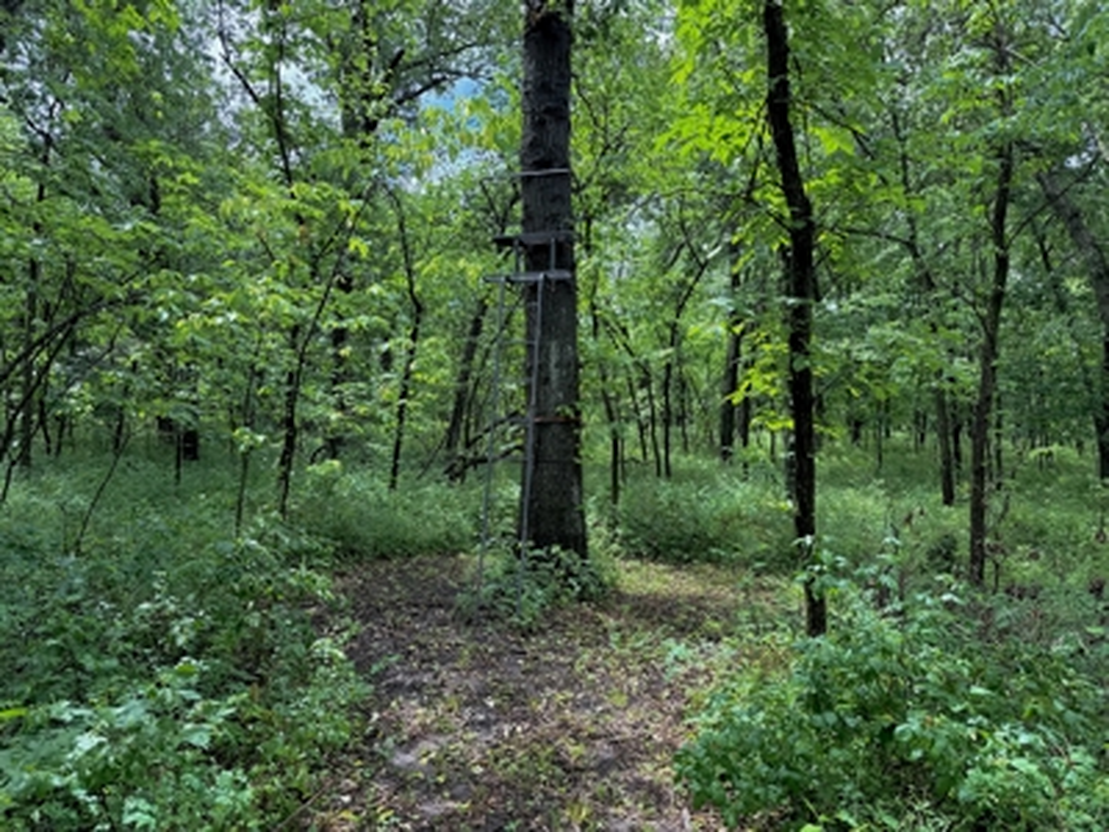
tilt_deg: +1.2
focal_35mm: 24
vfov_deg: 56.8
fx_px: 769
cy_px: 416
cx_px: 554
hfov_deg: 71.6
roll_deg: +1.5
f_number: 1.78
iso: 100
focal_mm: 6.76
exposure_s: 1/735
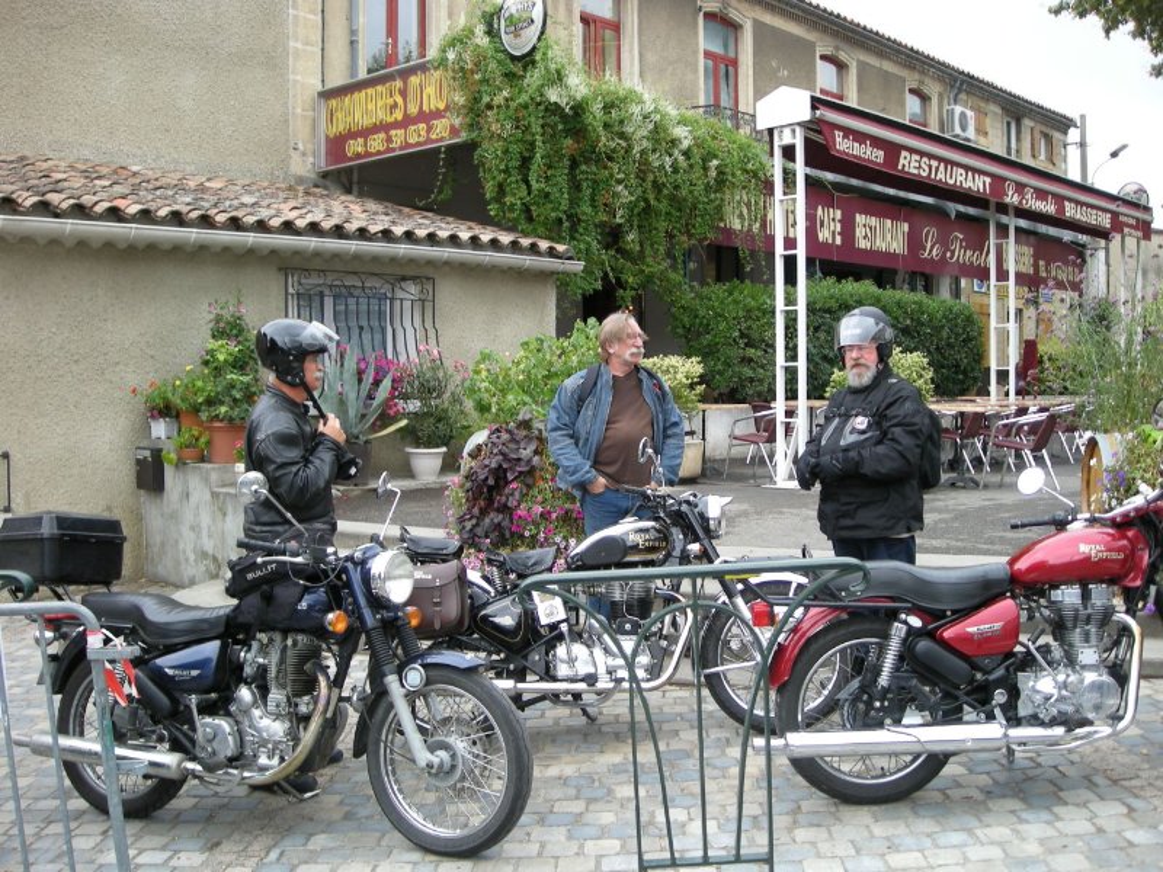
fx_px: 1176
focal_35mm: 35
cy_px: 436
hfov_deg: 52.6
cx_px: 582
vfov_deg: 40.7
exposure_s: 1/119
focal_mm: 5.7
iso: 50
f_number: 2.8
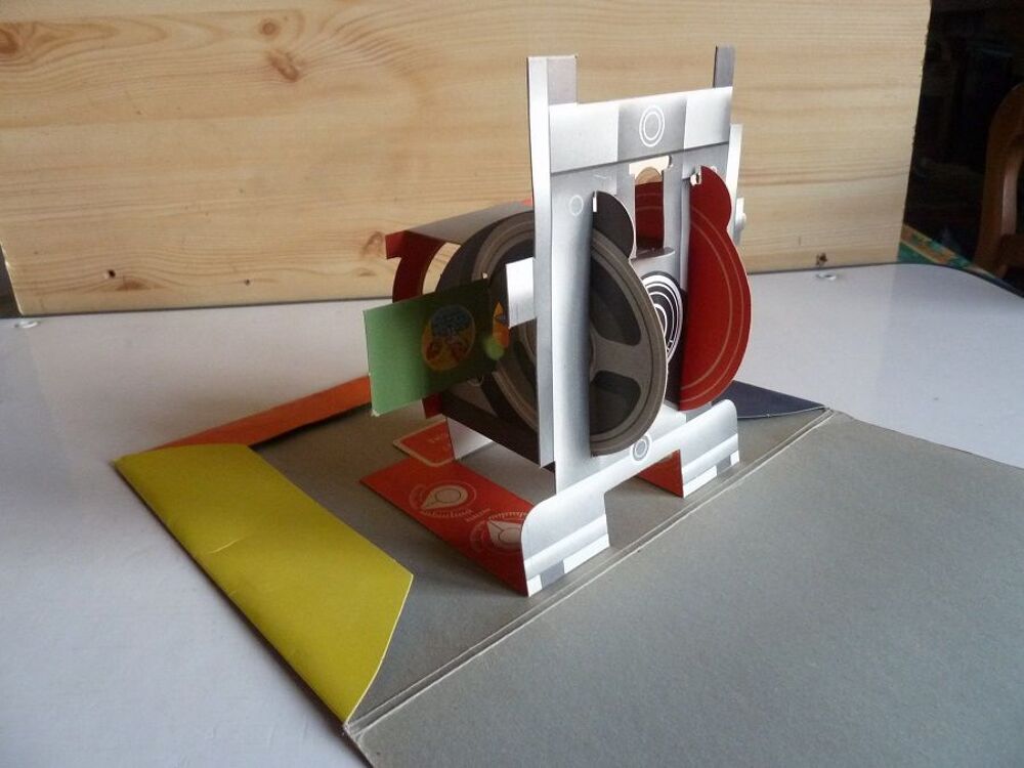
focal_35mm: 25
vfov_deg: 54.9
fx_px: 740
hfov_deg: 69.4
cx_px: 512
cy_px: 384
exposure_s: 1/8
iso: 400
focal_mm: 4.1
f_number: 3.3
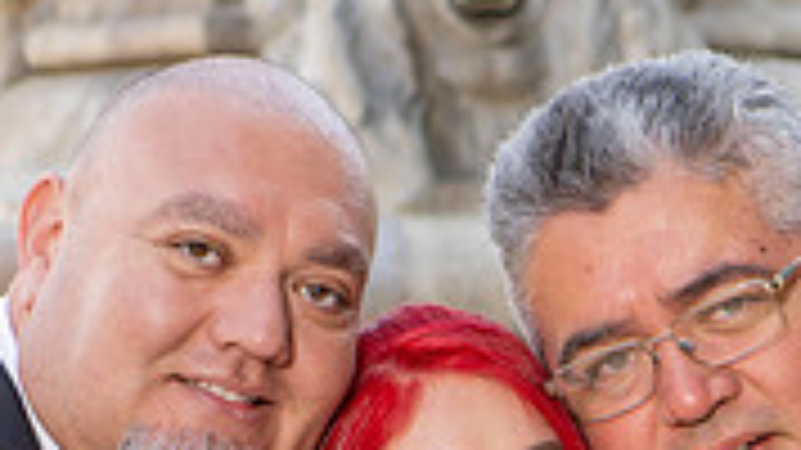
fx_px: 7474
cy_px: 756
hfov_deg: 6.1
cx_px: 470
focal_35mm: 352
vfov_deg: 3.4
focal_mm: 70
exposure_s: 1/200
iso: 100
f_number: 4.5
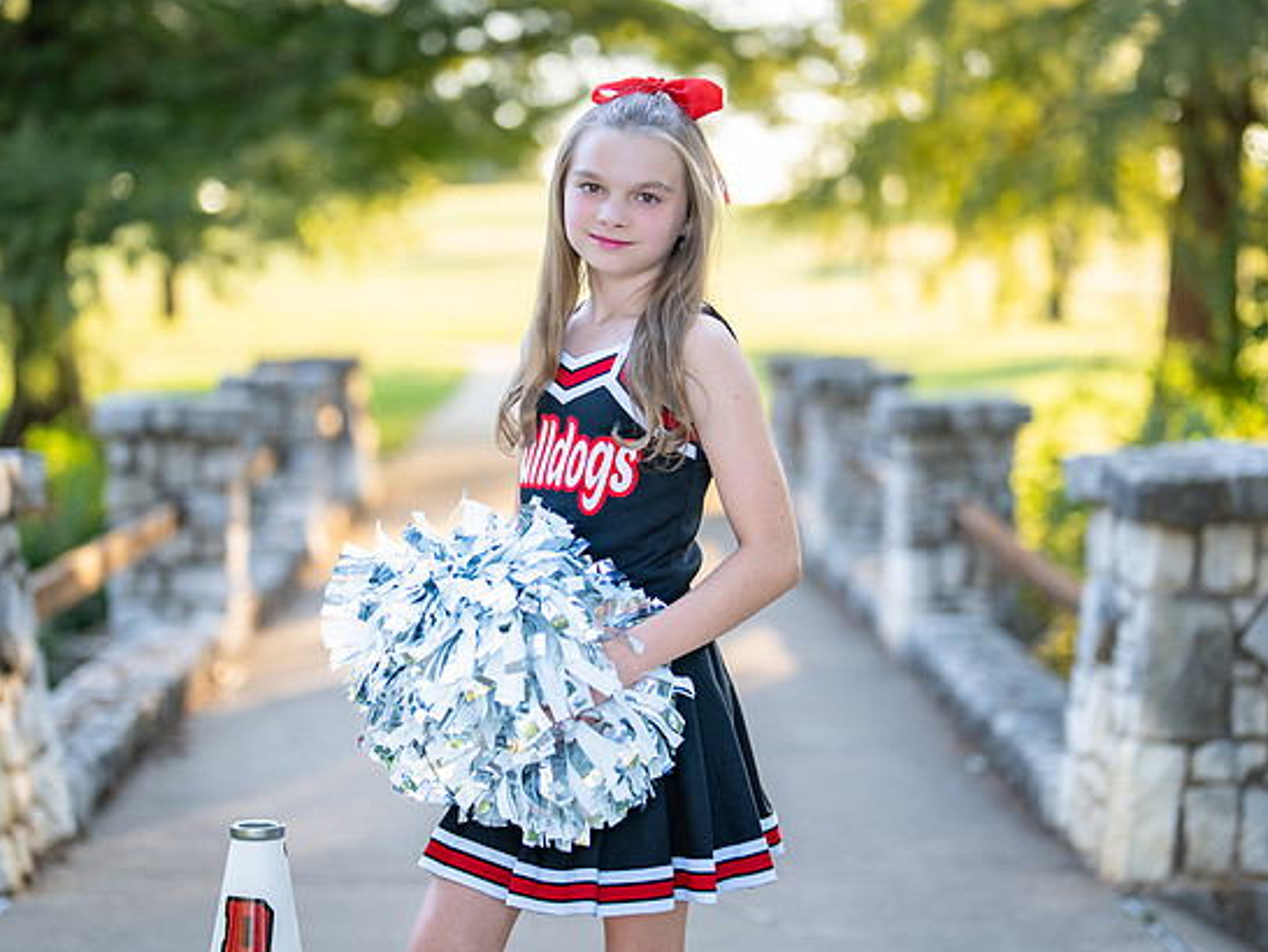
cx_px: 611
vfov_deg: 21.6
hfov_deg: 28.5
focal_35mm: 68
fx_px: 2492
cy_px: 466
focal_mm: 50
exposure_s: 1/1000
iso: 200
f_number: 1.2
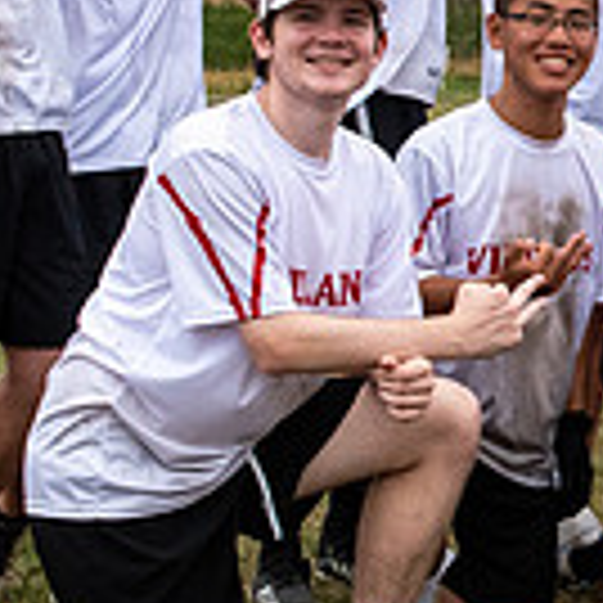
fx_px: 2759
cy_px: 228
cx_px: 837
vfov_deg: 12.5
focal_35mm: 140
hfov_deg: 12.0
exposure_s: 1/500
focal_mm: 24
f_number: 10
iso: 1600
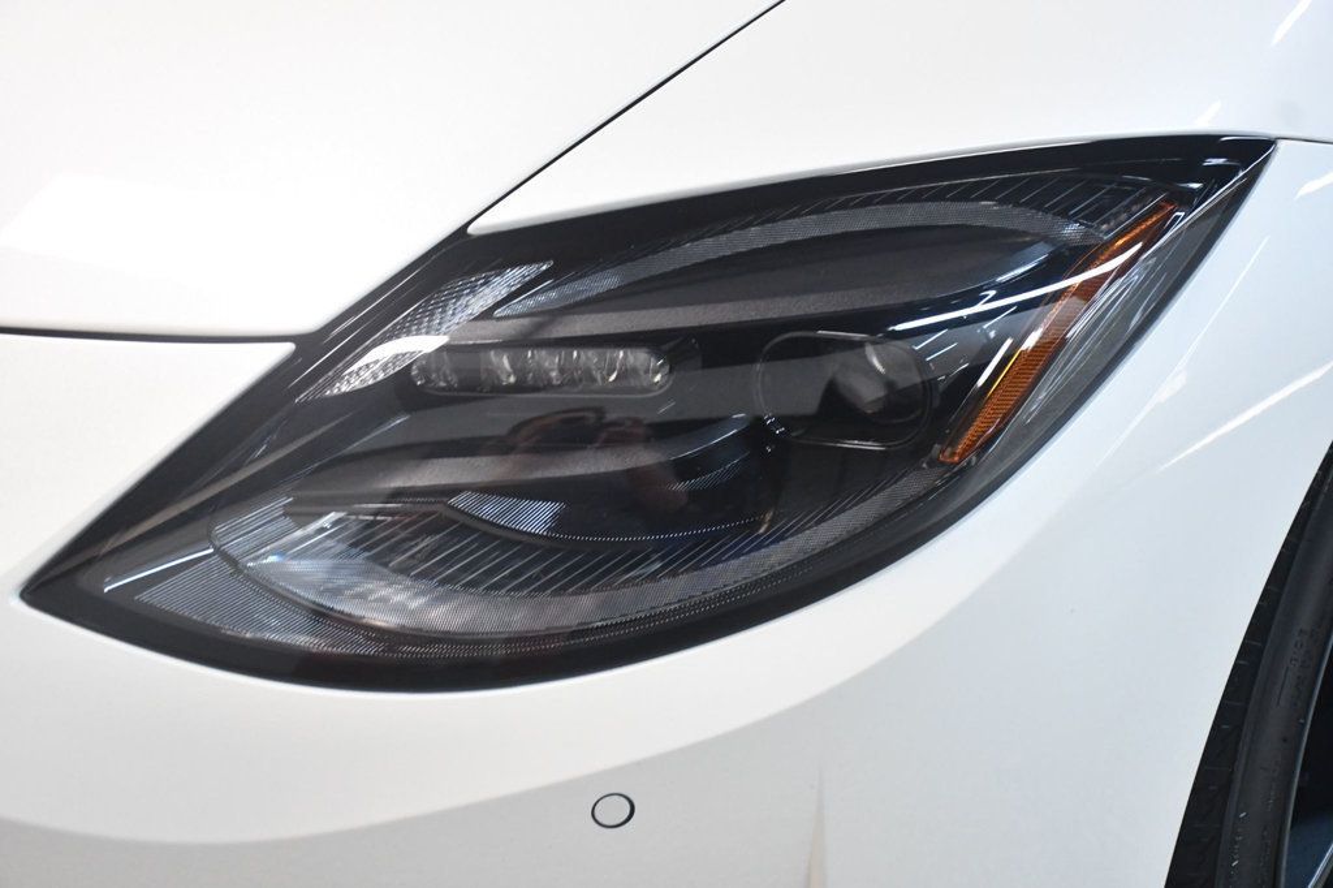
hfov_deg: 31.9
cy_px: 444
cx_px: 666
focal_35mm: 63
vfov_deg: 21.6
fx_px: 2332
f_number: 4.5
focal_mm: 42
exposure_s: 1/100
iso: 3200
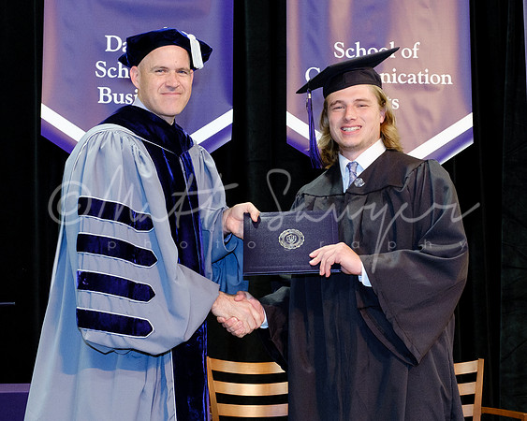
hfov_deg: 28.0
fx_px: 1055
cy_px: 241
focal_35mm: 68
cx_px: 270
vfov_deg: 22.6
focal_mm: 27.4
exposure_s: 1/125
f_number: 4
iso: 1600
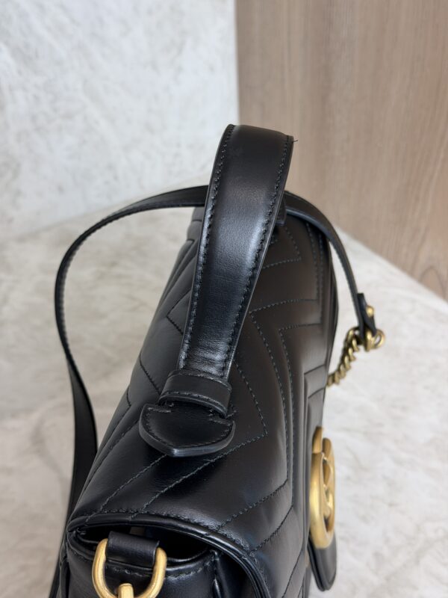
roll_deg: +2.1
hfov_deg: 30.3
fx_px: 828
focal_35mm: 48
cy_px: 299
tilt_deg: -37.1
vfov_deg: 39.7
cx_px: 224
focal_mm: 6.76
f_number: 1.78
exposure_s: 1/60
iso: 64
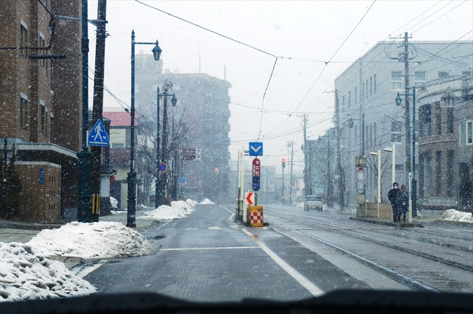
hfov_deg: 24.7
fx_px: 1082
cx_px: 236
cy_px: 157
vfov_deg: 16.5
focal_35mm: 82
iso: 400
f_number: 11
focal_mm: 55
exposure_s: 1/250
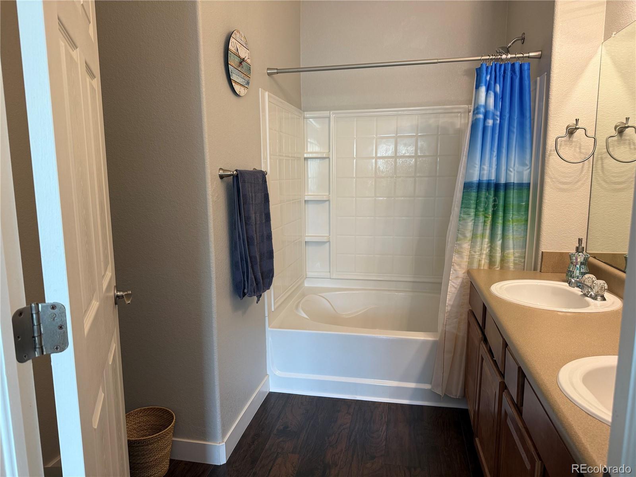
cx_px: 318
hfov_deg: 71.6
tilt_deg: -8.3
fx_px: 441
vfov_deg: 56.8
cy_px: 238
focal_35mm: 24
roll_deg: -0.1
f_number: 1.78
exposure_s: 1/60
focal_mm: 6.76
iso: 160
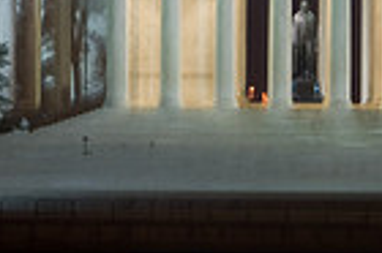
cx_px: 327
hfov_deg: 4.0
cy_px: 54
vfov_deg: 2.7
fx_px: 5416
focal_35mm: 511
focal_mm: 82
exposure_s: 13
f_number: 9
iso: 100
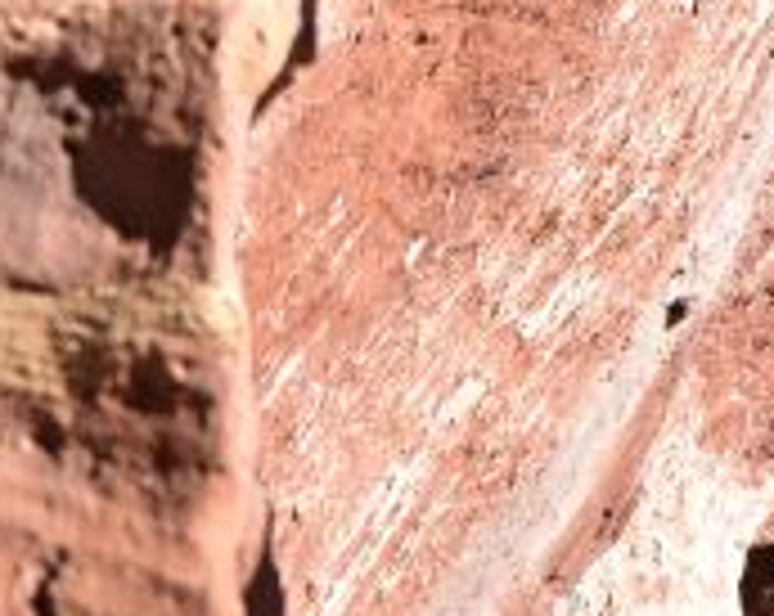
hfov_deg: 1.2
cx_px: 45
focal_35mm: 1554
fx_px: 35533
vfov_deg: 1.0
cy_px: 117
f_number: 9
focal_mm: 185
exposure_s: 1/1250
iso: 800
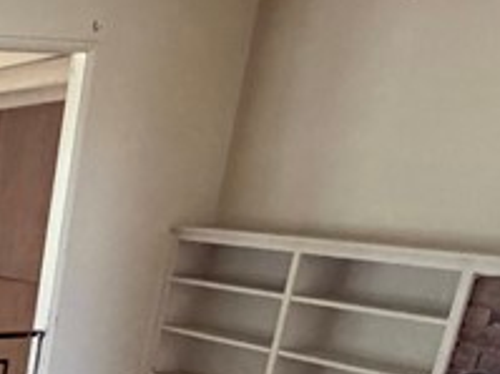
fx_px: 1039
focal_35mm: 72
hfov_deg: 21.4
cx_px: -304
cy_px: 550
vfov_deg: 18.3
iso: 800
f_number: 2.2
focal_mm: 2.22
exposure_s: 1/60
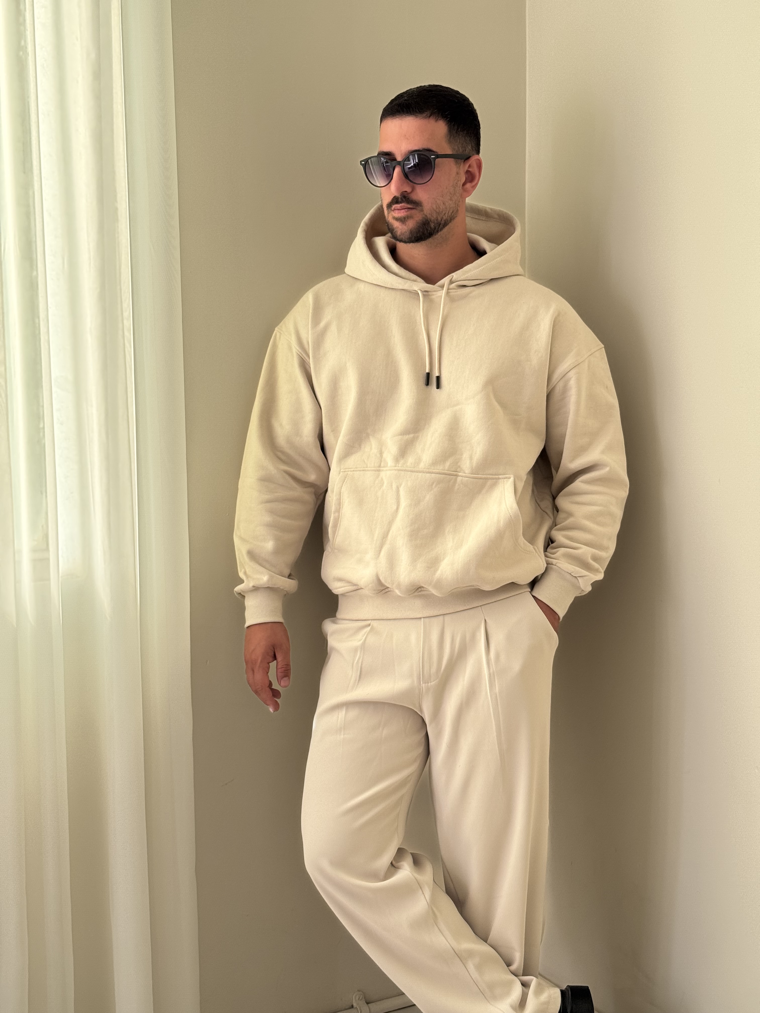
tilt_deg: -5.9
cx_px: 380
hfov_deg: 30.3
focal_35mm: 48
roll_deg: +0.2
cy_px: 506
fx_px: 1405
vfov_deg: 39.7
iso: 64
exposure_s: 1/245
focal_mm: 6.76
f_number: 1.78
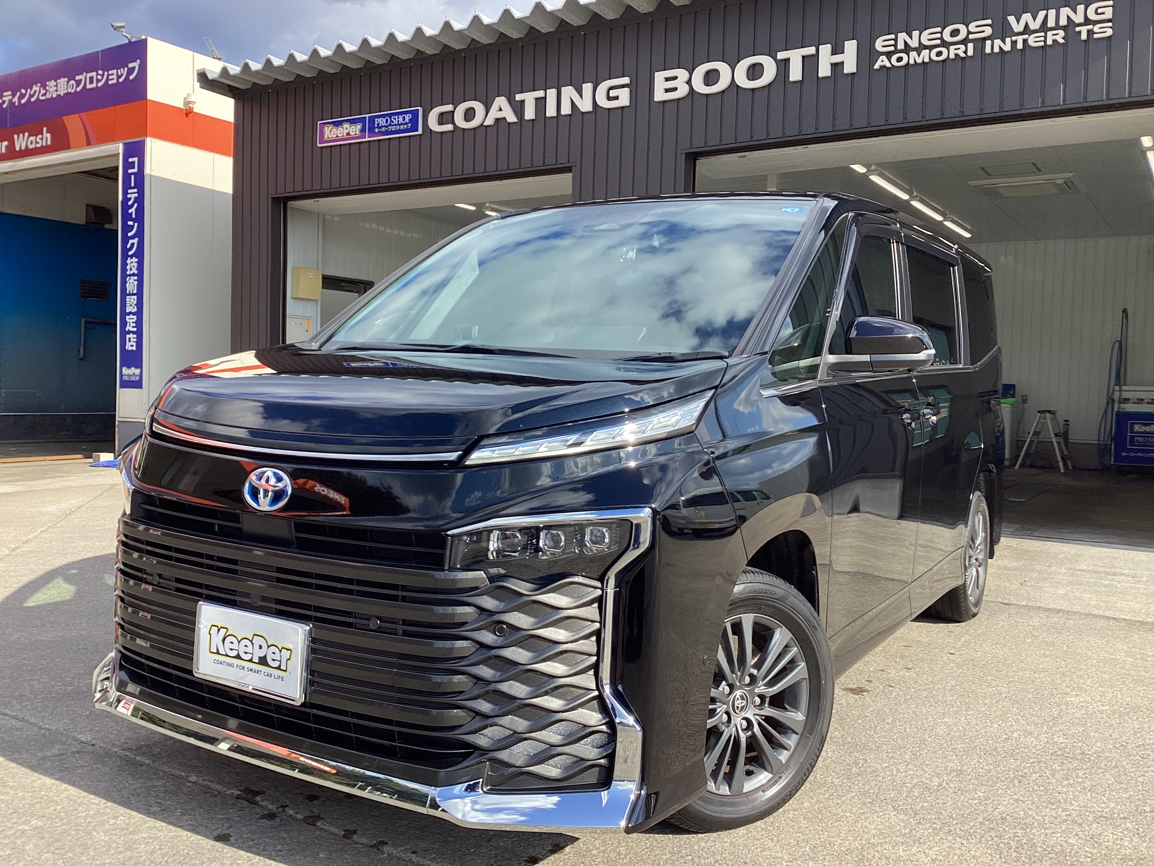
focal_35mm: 31
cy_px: 433
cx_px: 577
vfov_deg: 45.4
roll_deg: -0.9
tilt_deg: -5.2
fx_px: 1033
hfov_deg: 58.4
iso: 25
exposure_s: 1/497
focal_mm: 3.3
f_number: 2.4
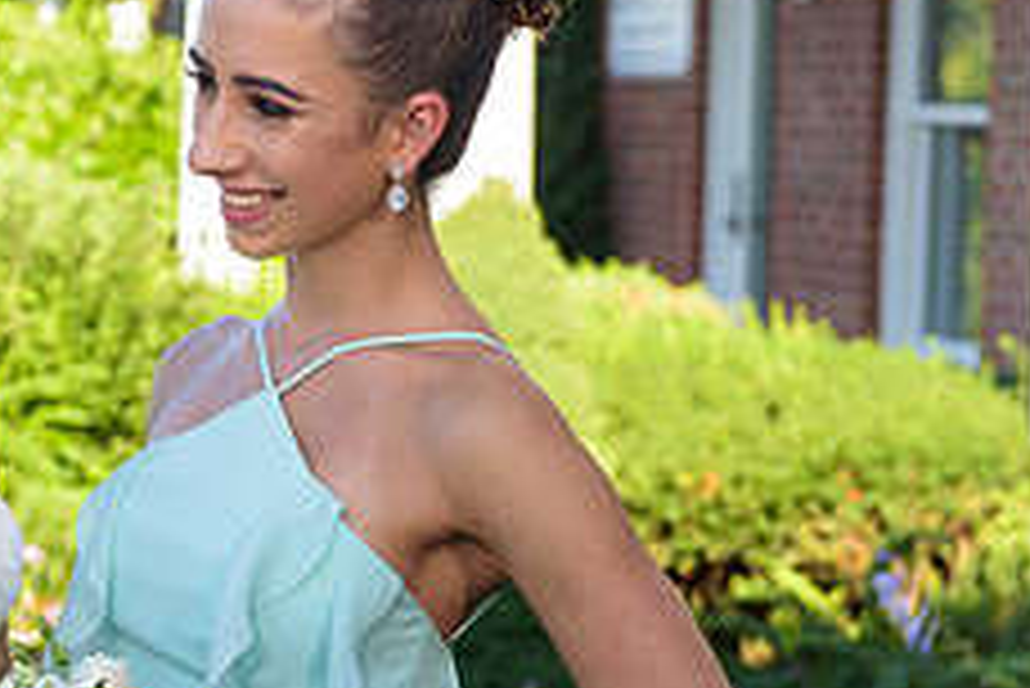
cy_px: 479
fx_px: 4495
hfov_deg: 12.8
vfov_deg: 8.7
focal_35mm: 157
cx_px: -198
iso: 200
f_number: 4
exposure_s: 1/250
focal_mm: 62
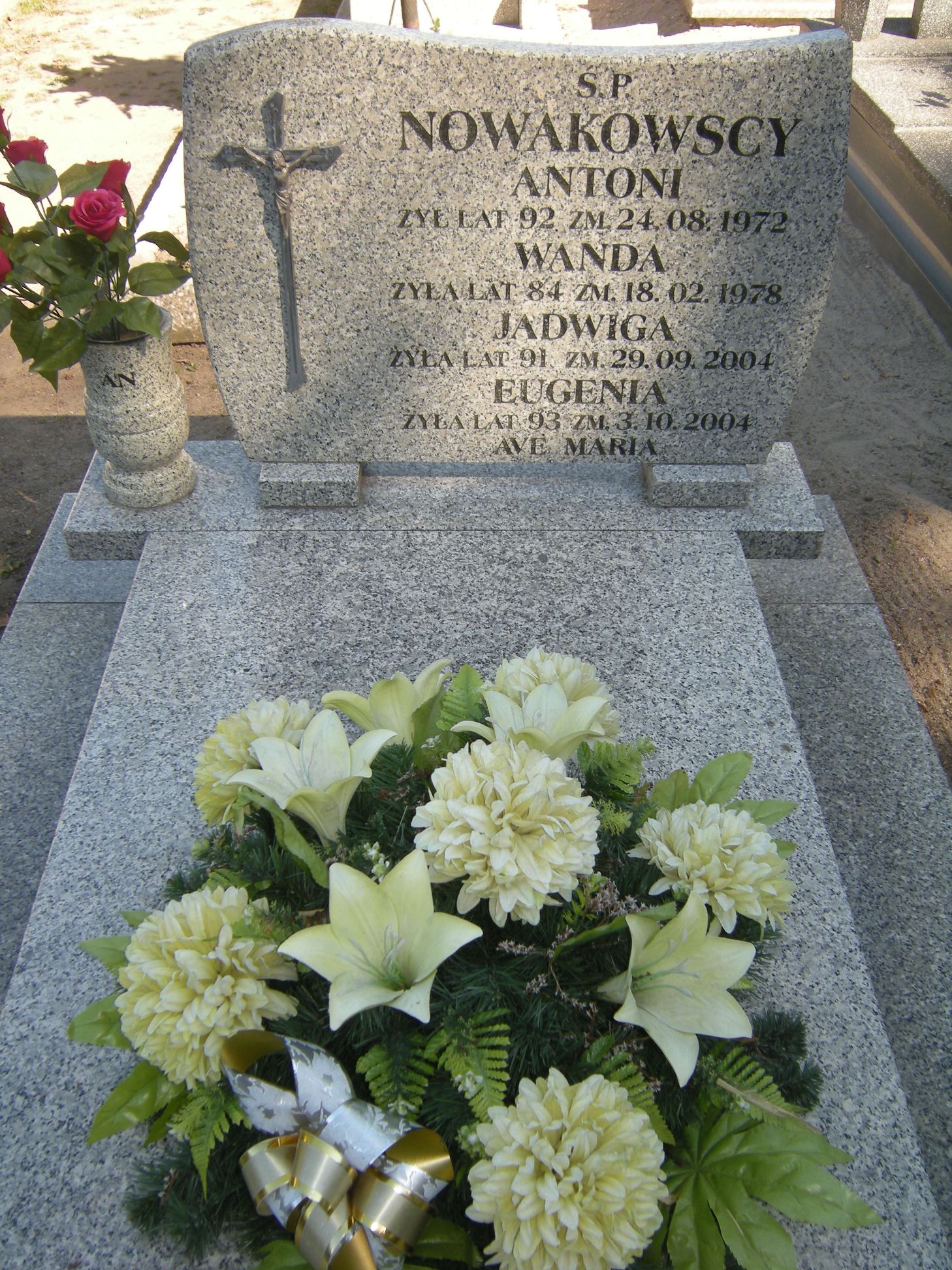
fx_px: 1137
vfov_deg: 58.4
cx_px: 476
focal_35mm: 31
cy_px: 635
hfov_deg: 45.4
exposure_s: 1/183
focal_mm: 5.3
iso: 64
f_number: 2.9
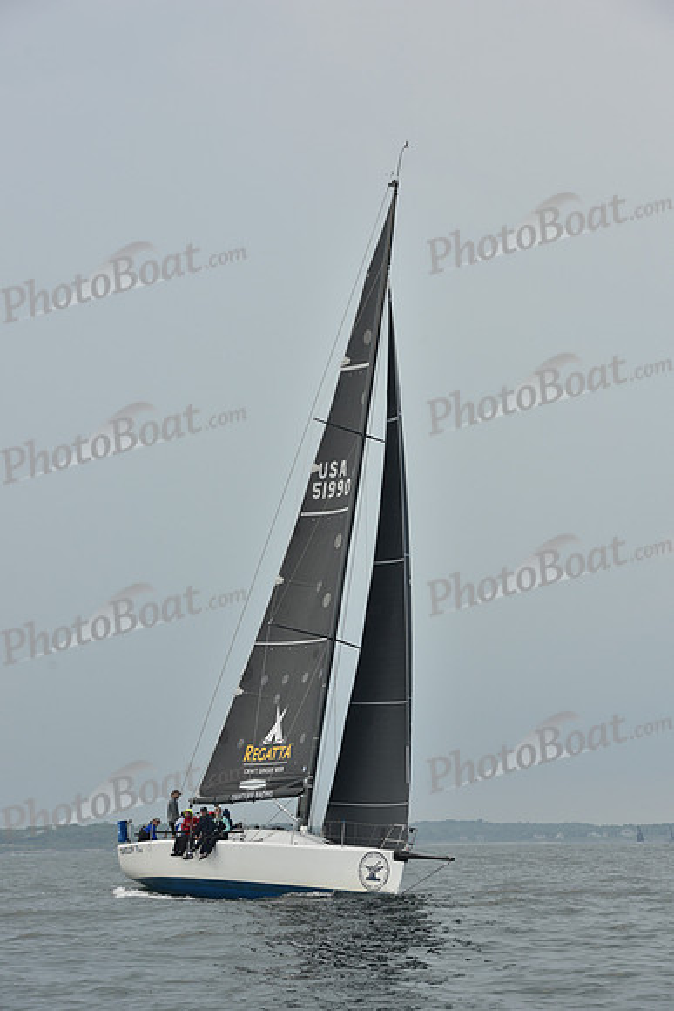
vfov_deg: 20.8
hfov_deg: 14.0
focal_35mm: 98
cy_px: 506
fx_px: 2750
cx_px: 337
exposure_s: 1/640
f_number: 8
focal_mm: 98
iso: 250
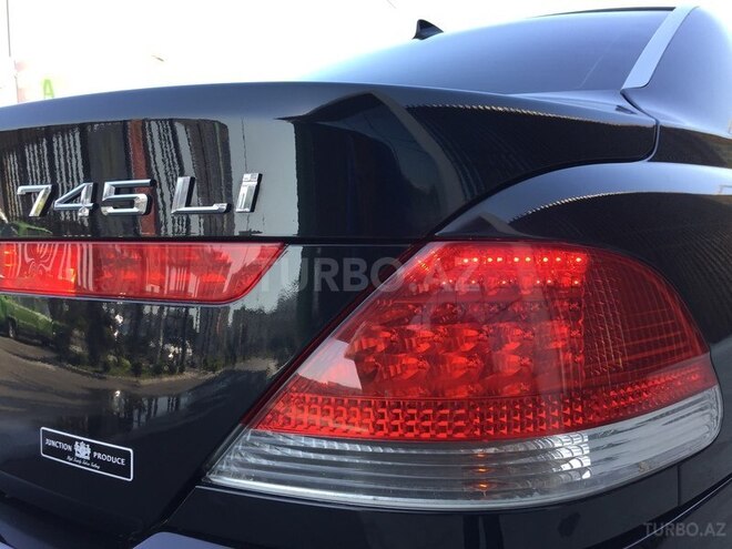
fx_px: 613
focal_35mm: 29
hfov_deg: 61.7
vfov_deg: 48.2
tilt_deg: -4.9
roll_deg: +0.0
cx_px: 366
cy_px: 274
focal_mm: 4.15
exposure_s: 1/250
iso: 32
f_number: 2.2
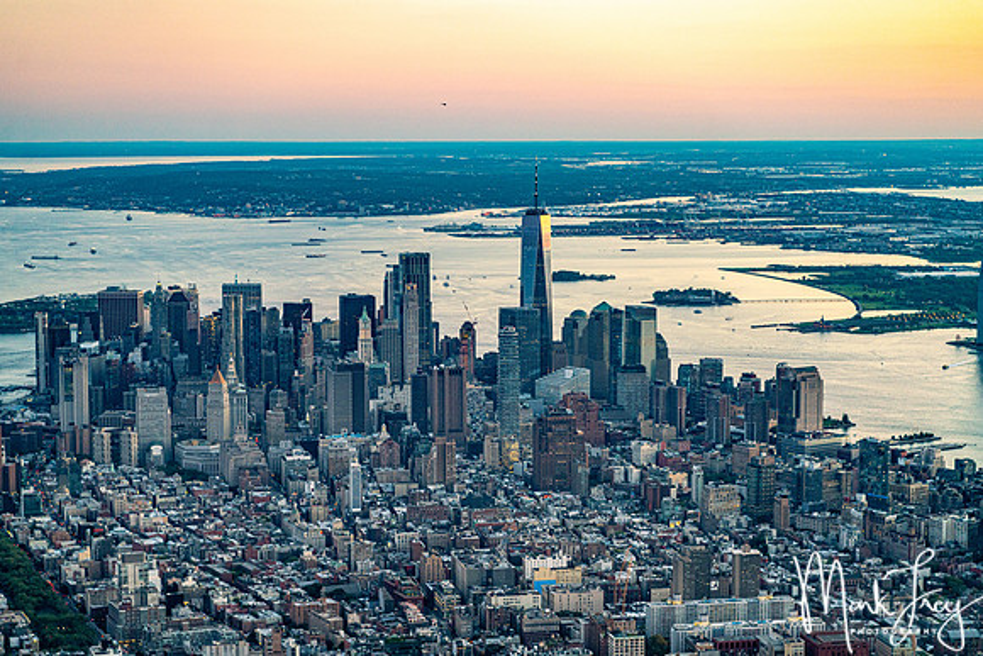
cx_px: 492
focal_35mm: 78
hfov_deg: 25.9
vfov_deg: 17.5
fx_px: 2134
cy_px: 328
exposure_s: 1/640
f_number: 2.8
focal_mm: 75
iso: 1600
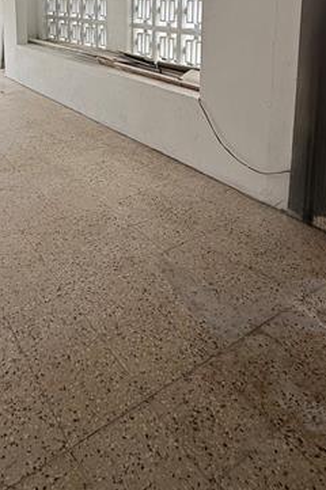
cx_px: 86
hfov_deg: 41.1
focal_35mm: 31
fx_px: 422
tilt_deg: -7.0
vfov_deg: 53.4
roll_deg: +1.3
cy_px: 56
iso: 50
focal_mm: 2.22
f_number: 2.2
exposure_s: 1/342
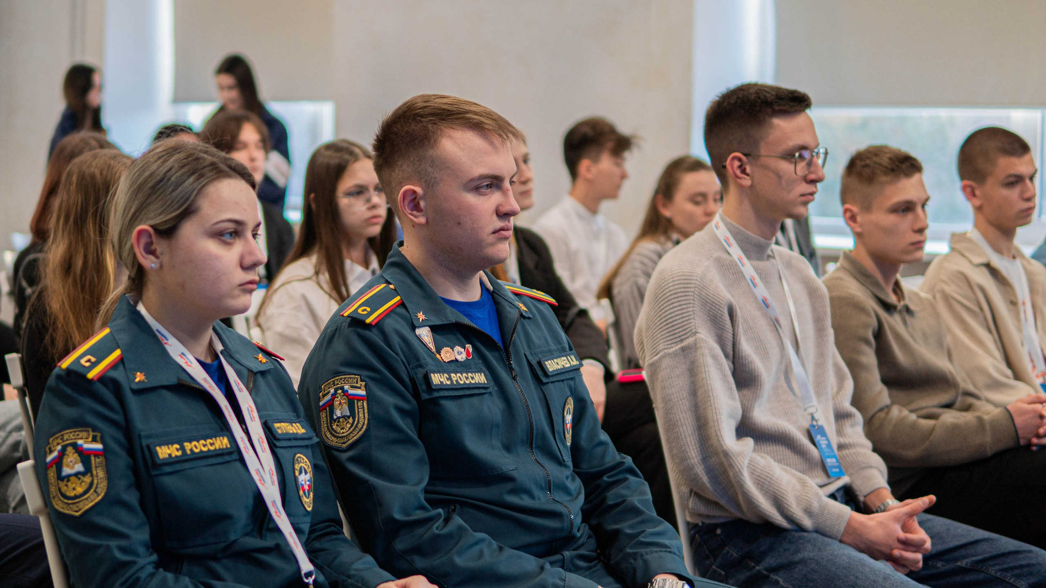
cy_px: 294
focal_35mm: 58
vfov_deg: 20.8
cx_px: 406
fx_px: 1599
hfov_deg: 36.1
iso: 125
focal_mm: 30
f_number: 1.4
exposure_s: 1/100
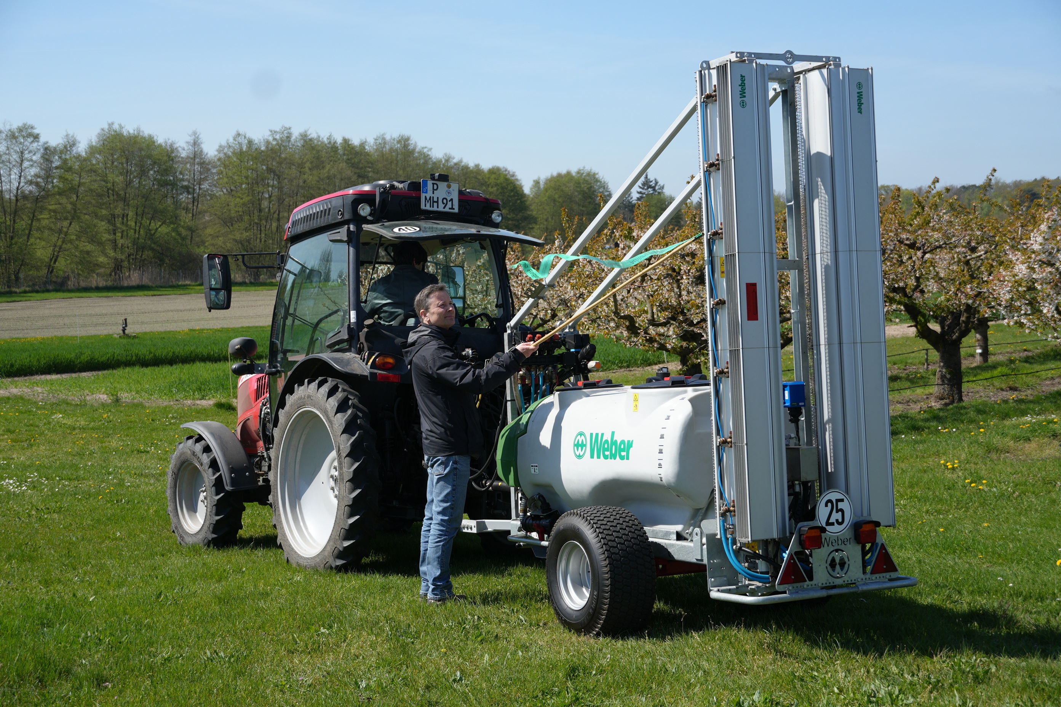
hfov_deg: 36.9
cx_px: 530
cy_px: 354
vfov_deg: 25.1
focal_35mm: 54
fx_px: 1591
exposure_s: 1/640
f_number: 5
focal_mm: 36
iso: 100
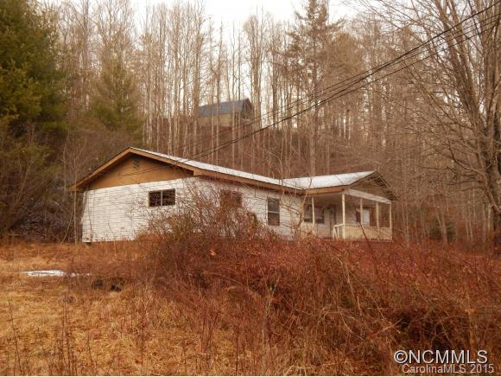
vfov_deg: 40.8
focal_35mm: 35
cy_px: 188
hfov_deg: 52.6
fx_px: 507
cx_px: 250
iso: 400
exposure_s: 1/1500
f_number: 3.3
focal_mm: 6.1
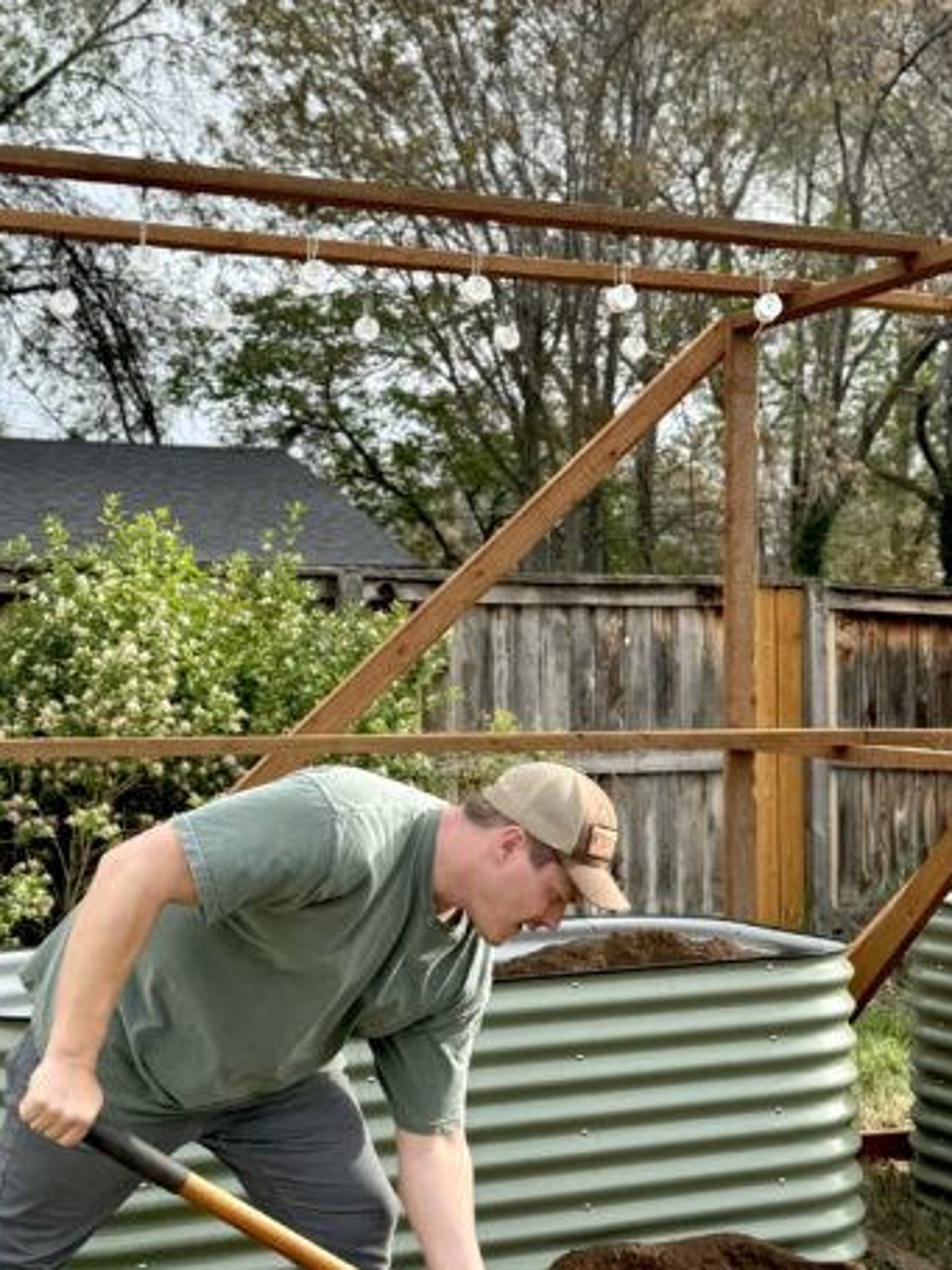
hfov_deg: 27.0
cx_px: 564
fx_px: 1981
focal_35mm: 54
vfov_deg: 35.6
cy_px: 620
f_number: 1.78
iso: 80
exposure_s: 1/1010
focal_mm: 6.76
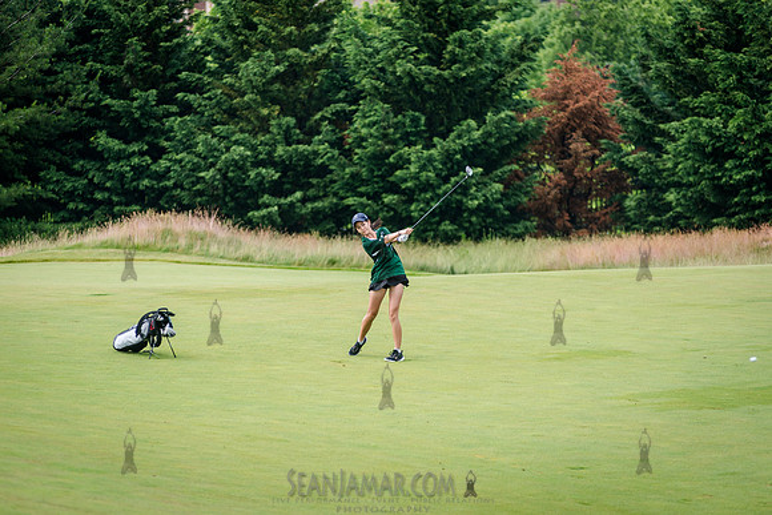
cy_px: 258
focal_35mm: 200
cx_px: 386
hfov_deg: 10.3
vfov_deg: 6.9
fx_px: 4290
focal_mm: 200
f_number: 3.5
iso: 125
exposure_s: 1/1000
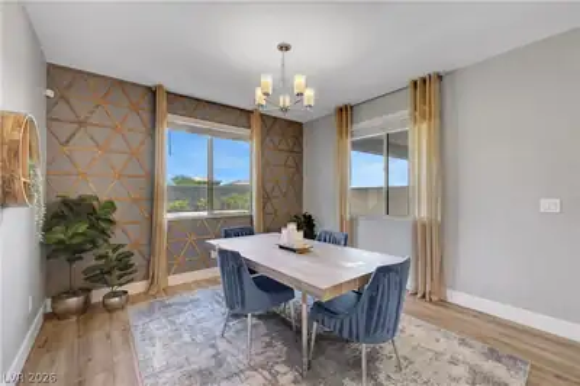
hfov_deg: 100.4
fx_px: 241
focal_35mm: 15
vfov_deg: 77.2
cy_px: 193
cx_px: 290
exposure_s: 1/80
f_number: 6.3
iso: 400
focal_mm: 15
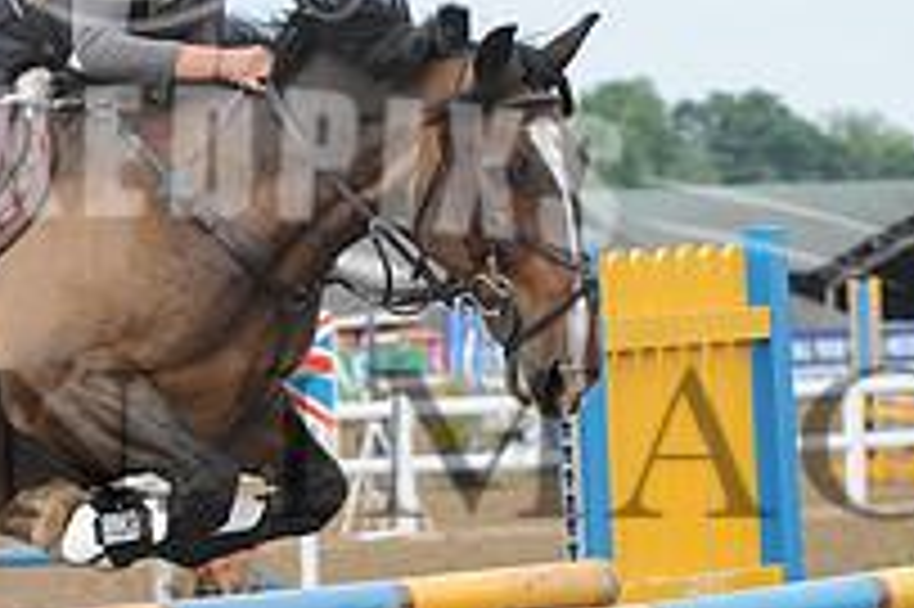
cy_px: 392
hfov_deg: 7.1
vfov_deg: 4.7
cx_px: 131
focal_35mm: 291
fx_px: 7382
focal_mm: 102
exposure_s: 1/1000
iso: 1000
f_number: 5.6
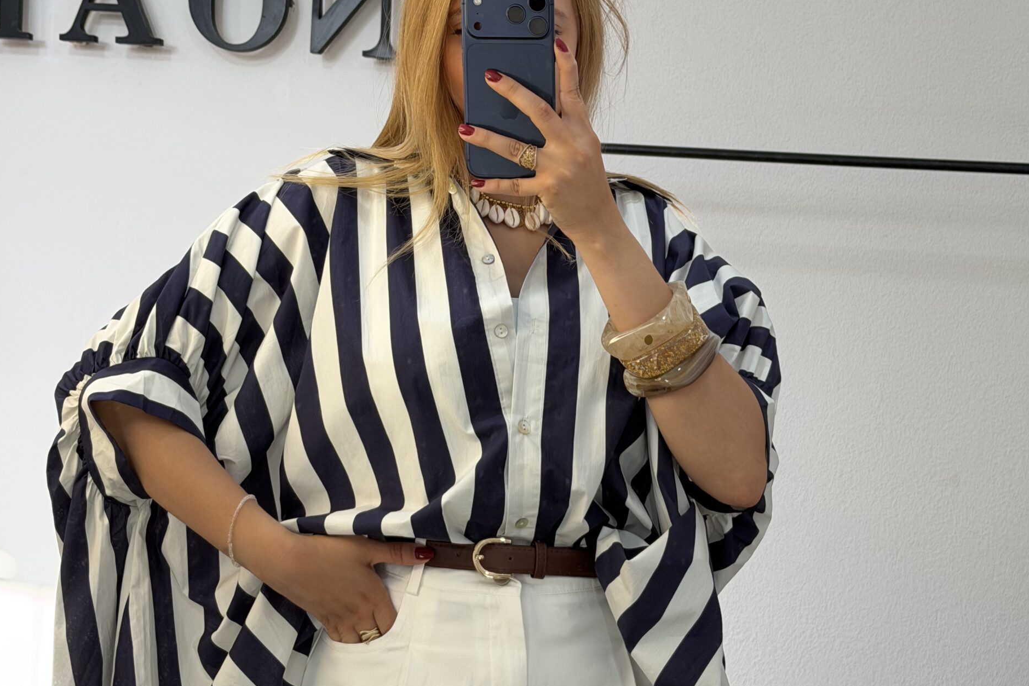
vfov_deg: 20.0
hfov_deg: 29.7
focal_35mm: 68
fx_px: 1944
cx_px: 519
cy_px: 330
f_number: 1.78
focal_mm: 6.76
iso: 50
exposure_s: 1/121
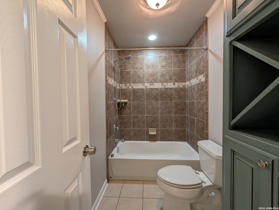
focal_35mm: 12
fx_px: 97
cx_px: 140
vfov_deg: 94.7
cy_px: 105
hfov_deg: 110.5
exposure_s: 1/30
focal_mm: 2.02
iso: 76
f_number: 1.7
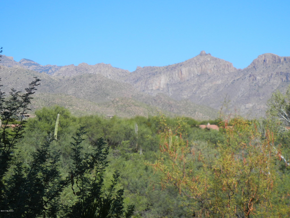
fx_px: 855
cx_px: 145
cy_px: 109
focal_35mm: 102
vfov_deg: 14.5
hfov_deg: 19.3
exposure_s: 1/1072
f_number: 4.5
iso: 160
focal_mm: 18.3
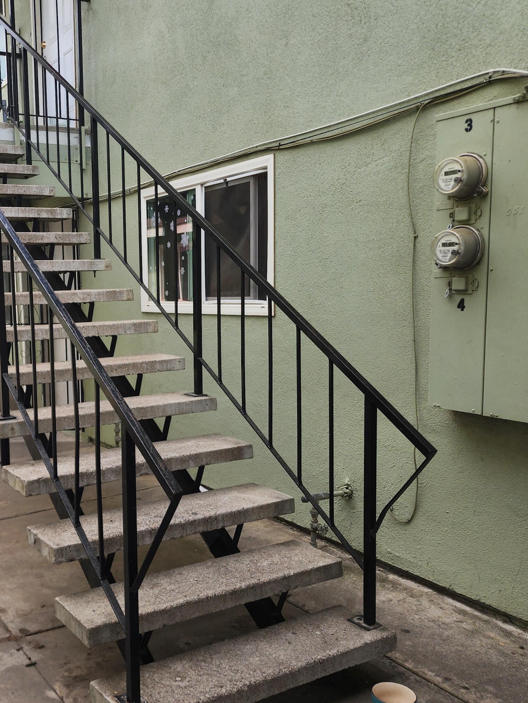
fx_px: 691
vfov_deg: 54.0
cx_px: 107
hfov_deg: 40.1
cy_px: 357
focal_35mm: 34
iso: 12
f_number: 1.8
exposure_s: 1/381
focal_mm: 6.4
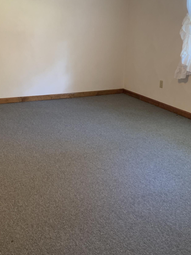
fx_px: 346
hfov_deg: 30.8
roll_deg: -1.1
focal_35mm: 47
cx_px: 81
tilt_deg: -12.7
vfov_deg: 40.2
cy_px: 96
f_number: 1.8
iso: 320
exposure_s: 1/40
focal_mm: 4.25
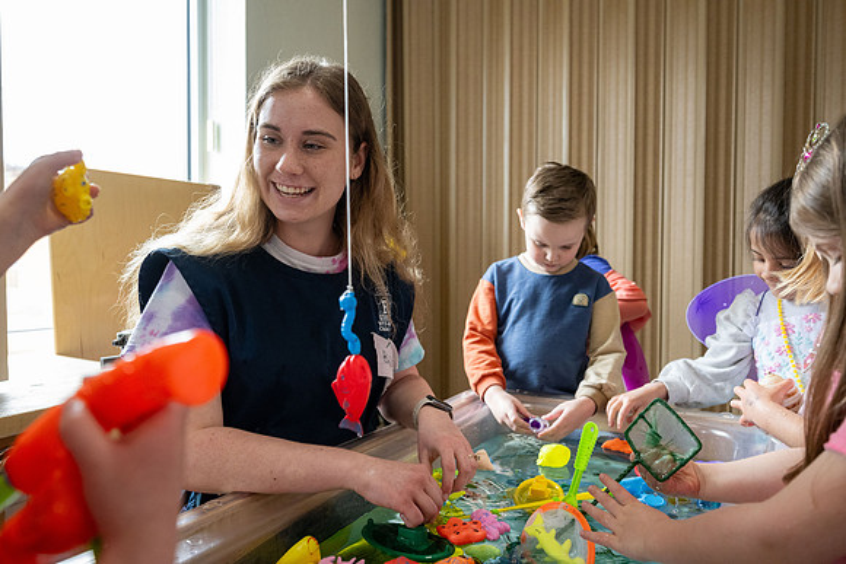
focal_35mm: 26
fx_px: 611
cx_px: 423
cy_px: 282
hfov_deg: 69.4
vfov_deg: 49.6
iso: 2000
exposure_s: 1/500
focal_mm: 26
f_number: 4
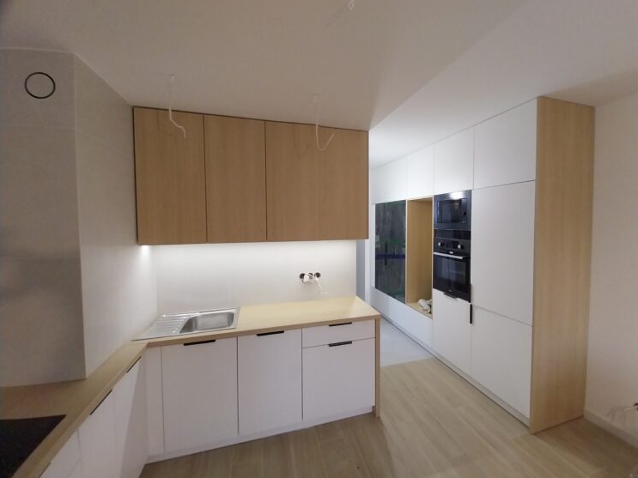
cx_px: 343
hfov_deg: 101.9
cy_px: 227
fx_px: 258
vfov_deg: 85.6
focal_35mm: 14
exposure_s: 1/50.1
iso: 200
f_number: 2.2
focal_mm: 1.13
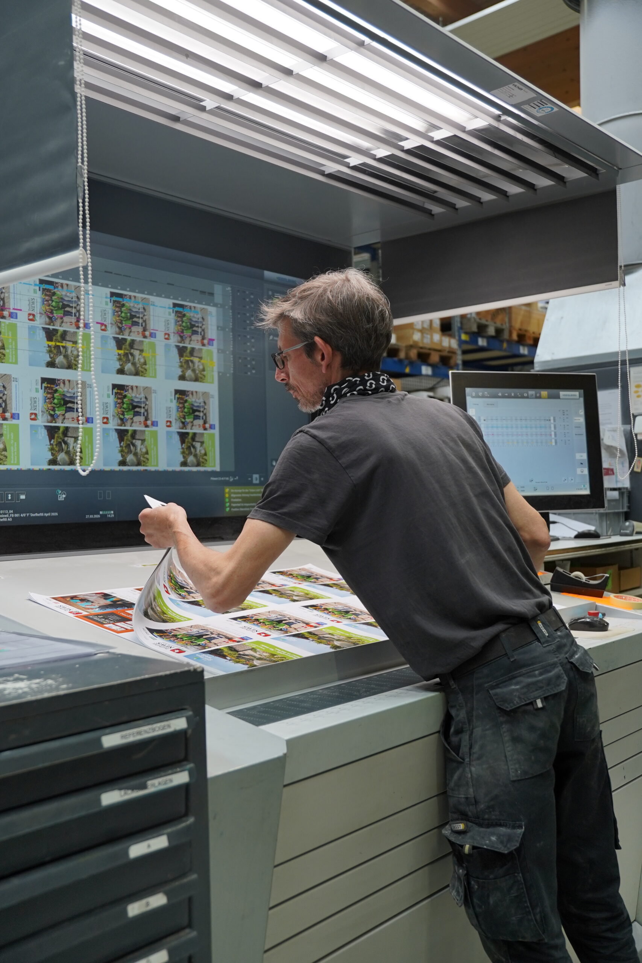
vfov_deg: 53.1
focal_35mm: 36
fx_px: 963
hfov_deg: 36.9
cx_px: 321
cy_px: 482
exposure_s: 1/200
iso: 320
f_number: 2.8
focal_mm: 24
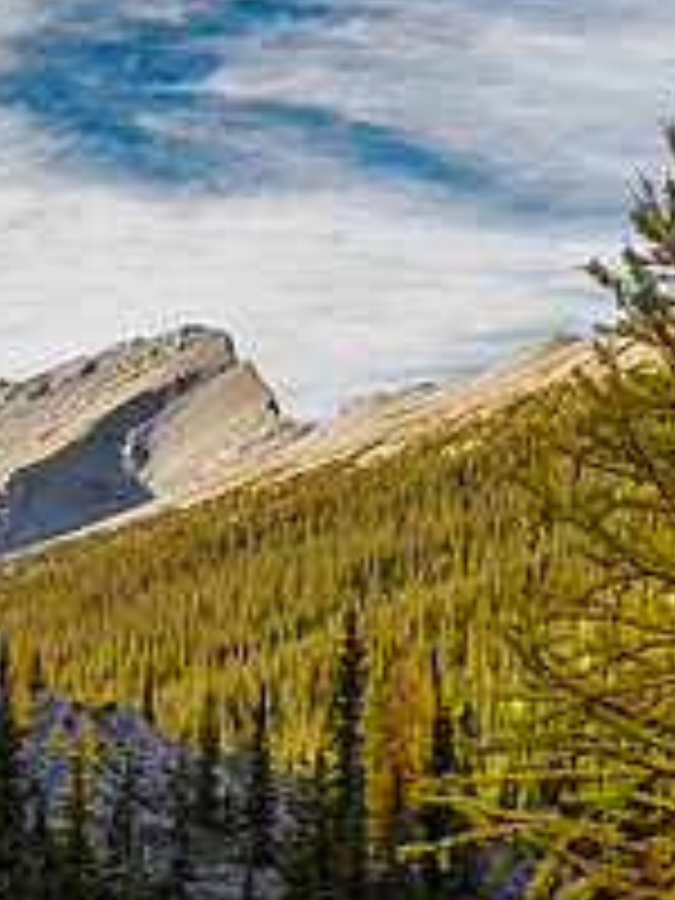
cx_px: -18
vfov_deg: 23.7
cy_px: 745
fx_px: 2106
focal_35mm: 81
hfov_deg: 17.7
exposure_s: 1/60
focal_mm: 14
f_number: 8
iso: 200
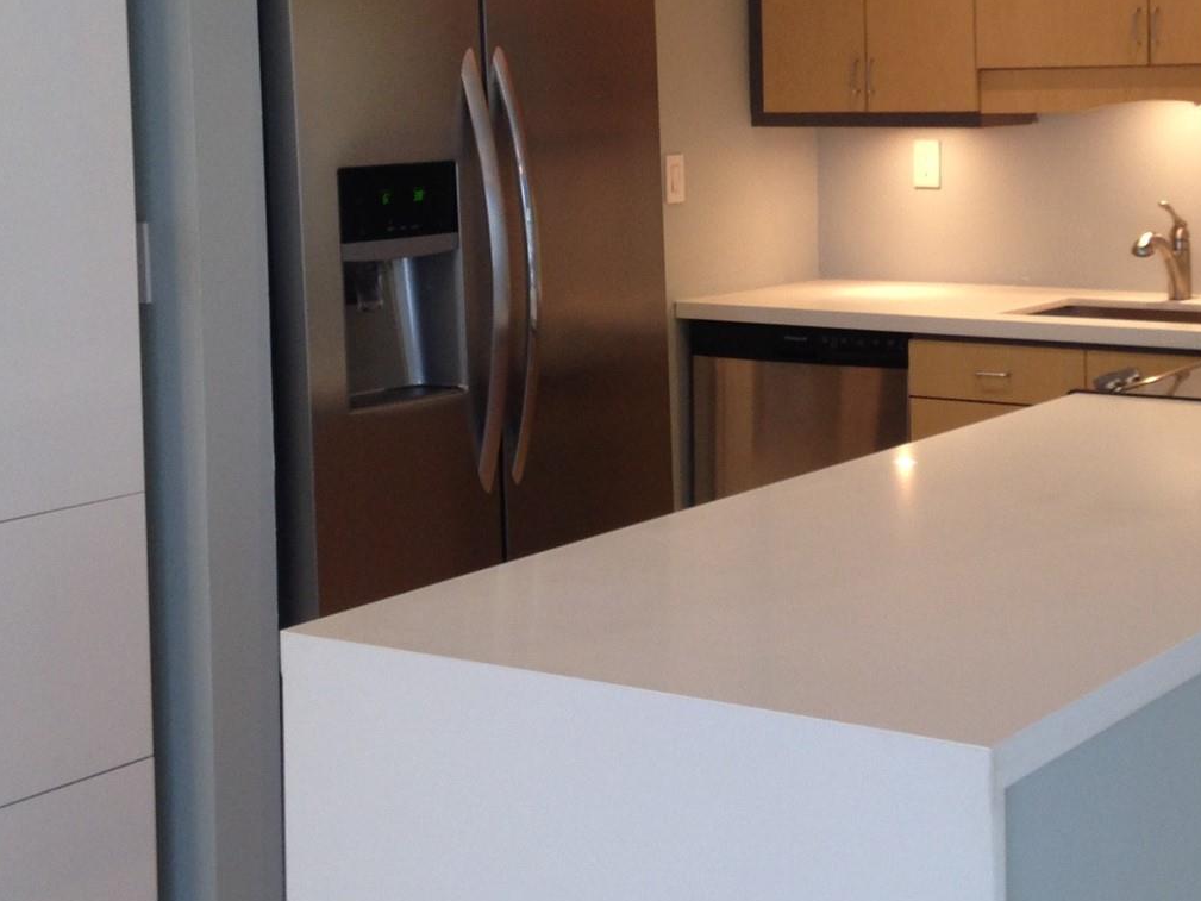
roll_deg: +1.3
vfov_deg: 21.7
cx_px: 794
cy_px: 224
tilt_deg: -3.4
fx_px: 2325
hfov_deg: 28.8
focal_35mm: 67
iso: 64
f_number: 2.4
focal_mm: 4.12
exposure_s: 1/20
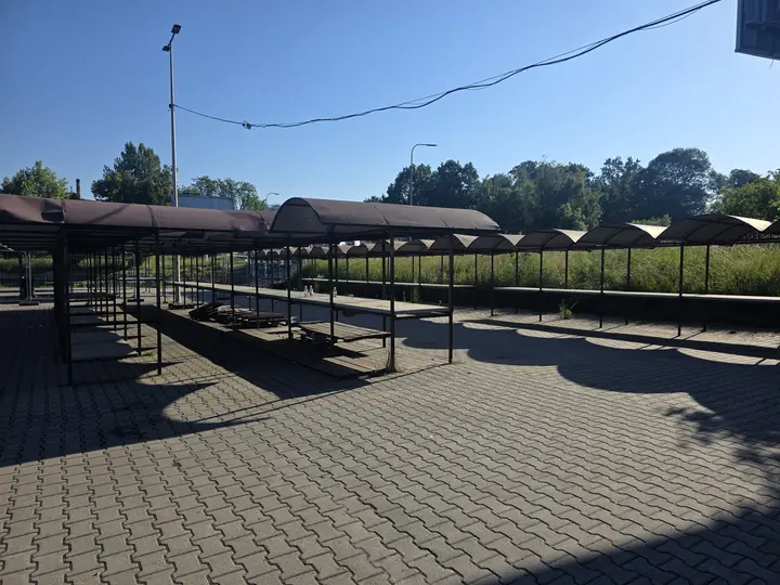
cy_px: 292
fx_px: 518
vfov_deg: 58.9
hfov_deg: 73.9
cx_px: 390
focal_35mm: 23
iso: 80
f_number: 1.7
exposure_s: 1/5608
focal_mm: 6.3
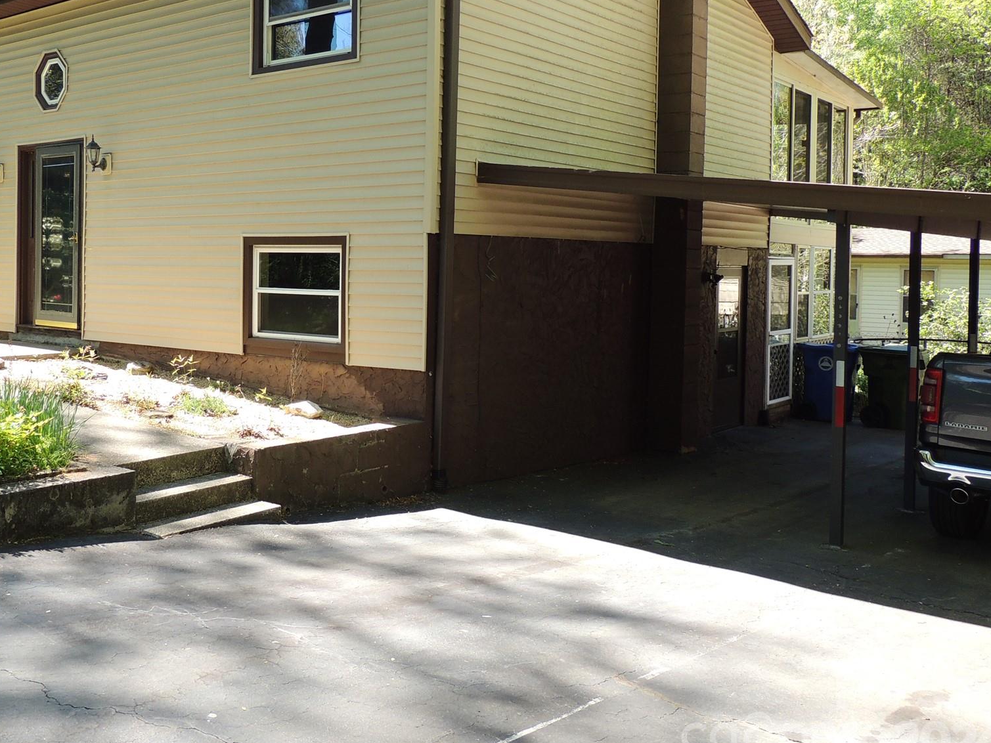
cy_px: 291
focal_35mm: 38
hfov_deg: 48.6
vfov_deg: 37.6
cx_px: 380
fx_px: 1088
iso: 100
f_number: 3.1
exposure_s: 1/160
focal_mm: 4.9
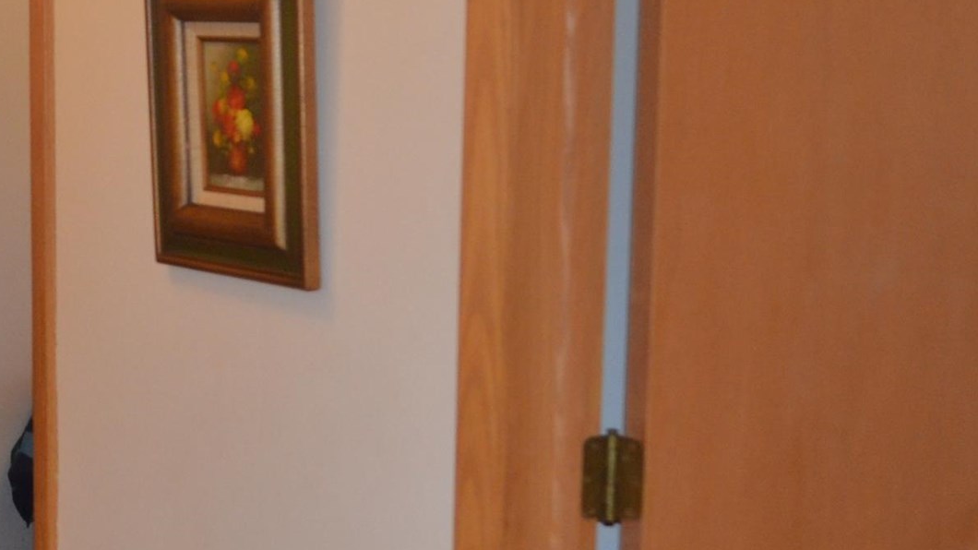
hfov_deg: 25.3
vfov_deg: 14.7
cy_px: 345
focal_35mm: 82
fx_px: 2126
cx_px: 138
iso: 560
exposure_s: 1/60
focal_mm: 18
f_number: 3.5
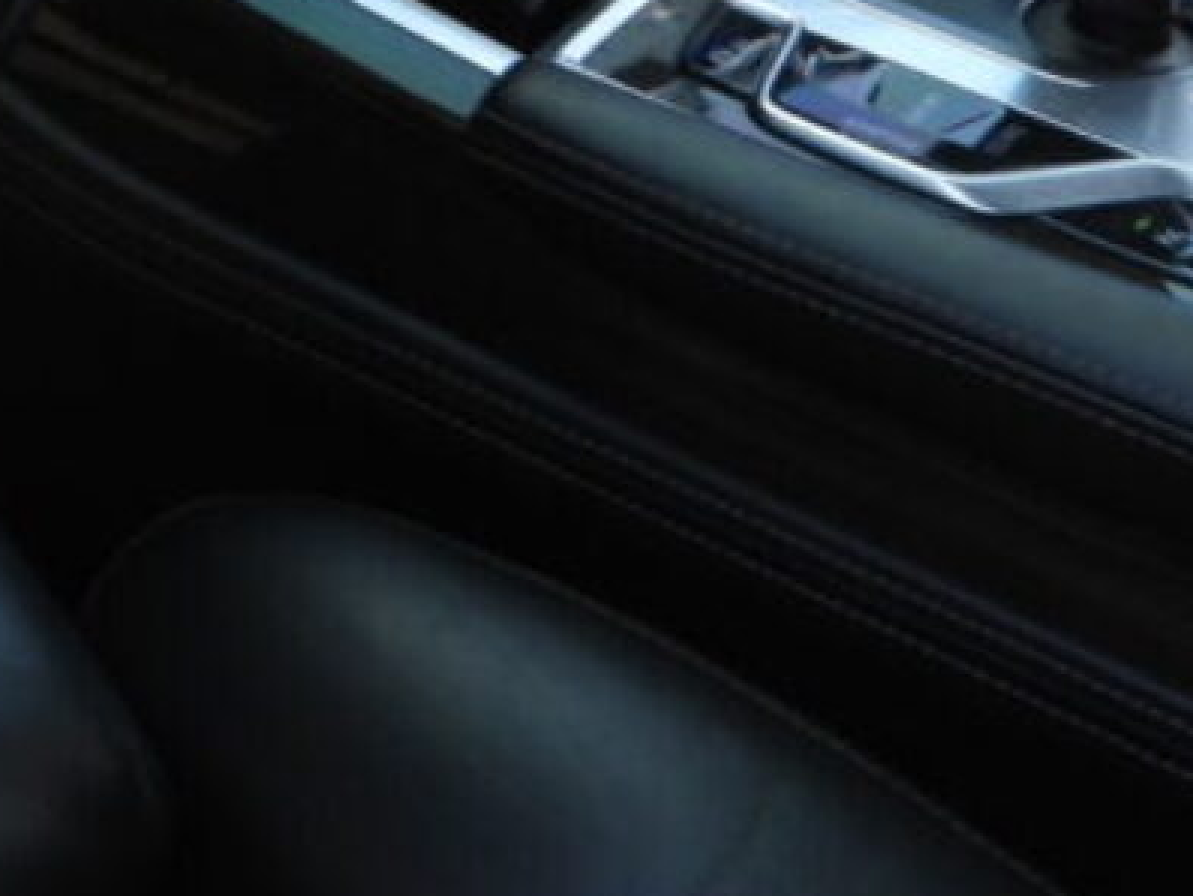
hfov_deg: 14.0
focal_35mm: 129
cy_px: -595
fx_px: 4447
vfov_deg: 10.9
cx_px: -763
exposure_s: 1/100
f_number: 3.2
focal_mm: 5.8
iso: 100
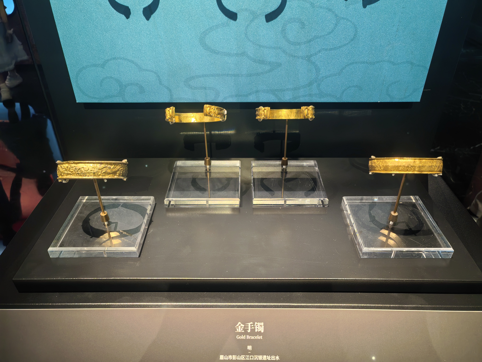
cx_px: 241
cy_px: 181
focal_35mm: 27
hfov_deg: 65.3
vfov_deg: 51.4
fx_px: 376
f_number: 1.9
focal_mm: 5.52
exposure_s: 1/33.2
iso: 250
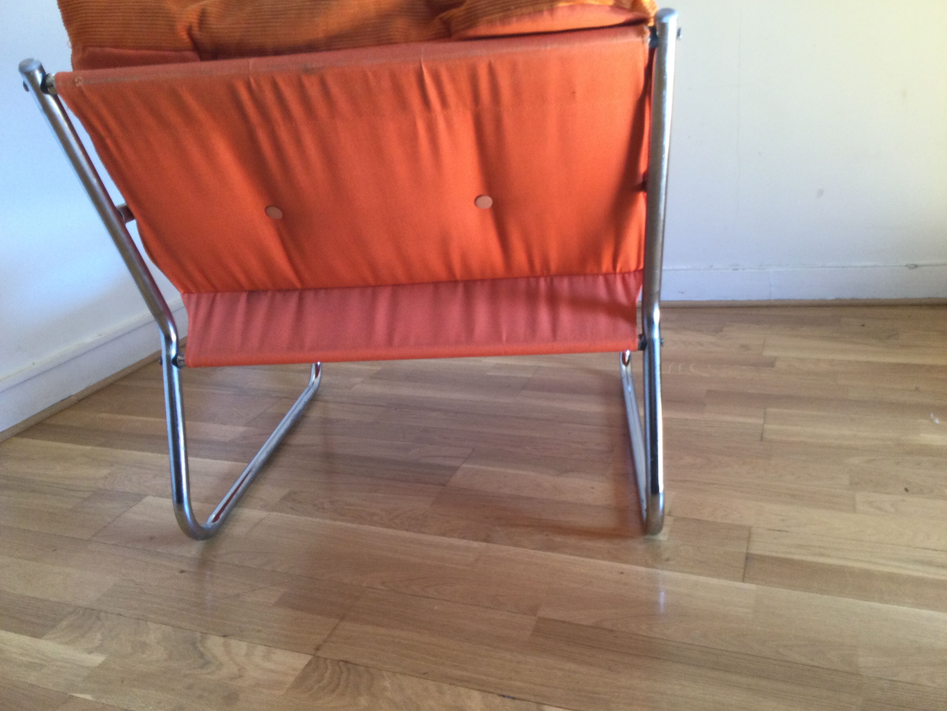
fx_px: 848
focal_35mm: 31
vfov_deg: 45.4
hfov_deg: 58.4
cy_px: 356
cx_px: 474
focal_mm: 3.3
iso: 40
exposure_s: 1/33
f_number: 2.4
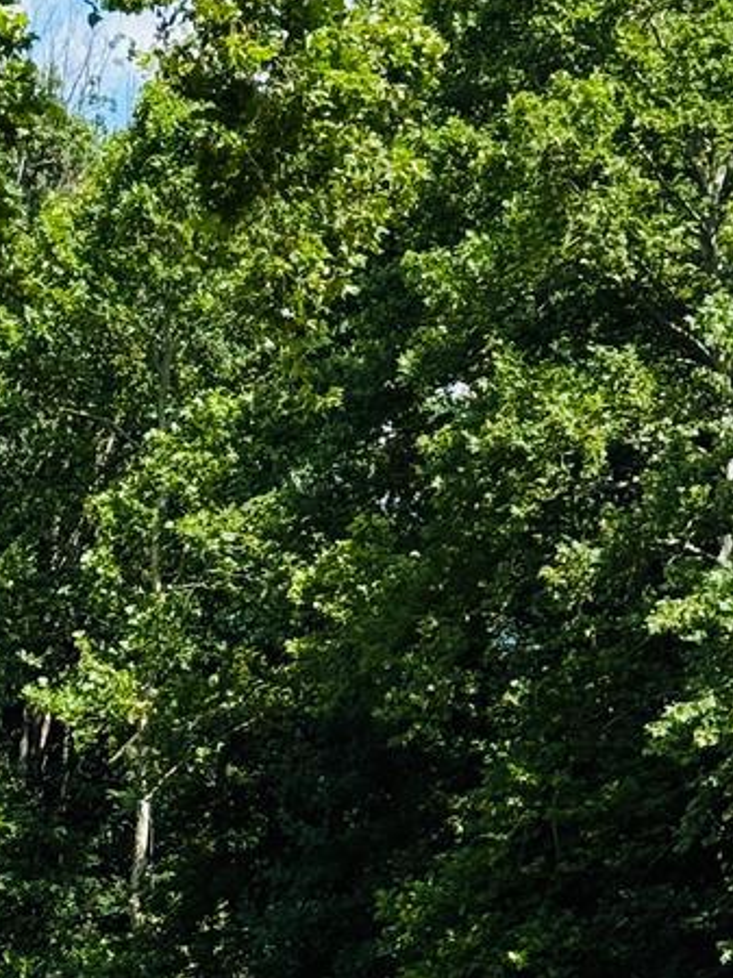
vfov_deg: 11.8
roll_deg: +1.4
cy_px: 1158
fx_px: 4635
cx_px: 109
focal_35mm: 164
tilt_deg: -0.2
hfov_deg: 9.0
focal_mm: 6.76
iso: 64
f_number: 1.78
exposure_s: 1/3226
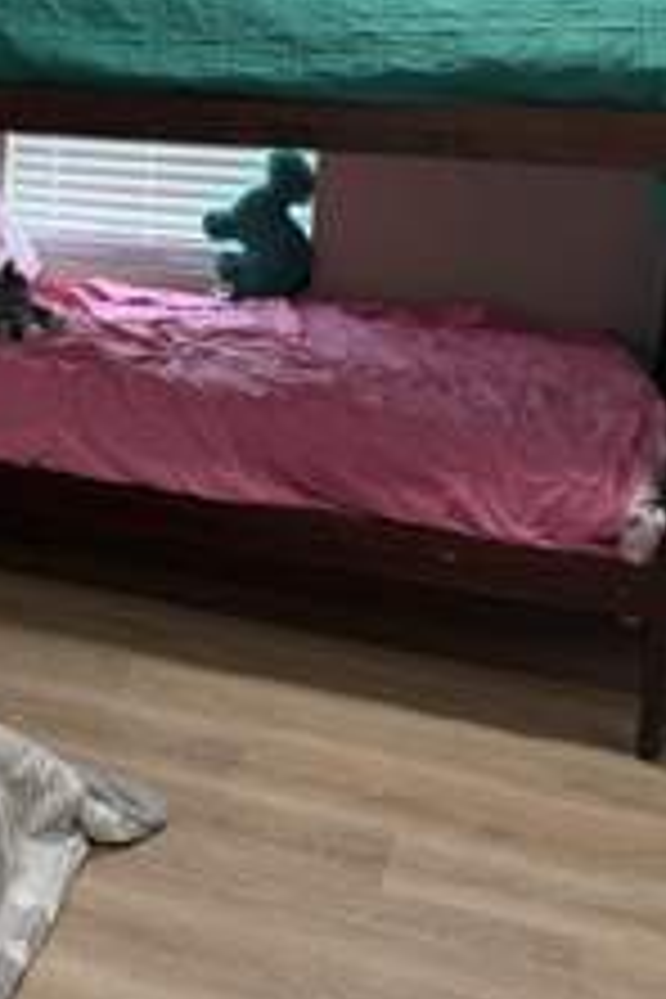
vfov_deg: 36.2
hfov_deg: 23.1
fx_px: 1498
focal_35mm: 54
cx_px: -122
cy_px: 272
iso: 250
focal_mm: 6.76
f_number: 1.78
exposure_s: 1/60
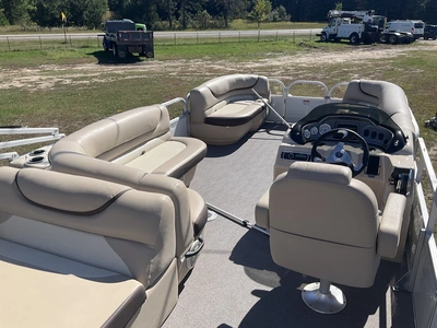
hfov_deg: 61.7
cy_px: 164
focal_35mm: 29
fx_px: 366
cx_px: 218
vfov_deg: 48.2
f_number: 1.8
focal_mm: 3
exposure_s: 1/2227
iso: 25
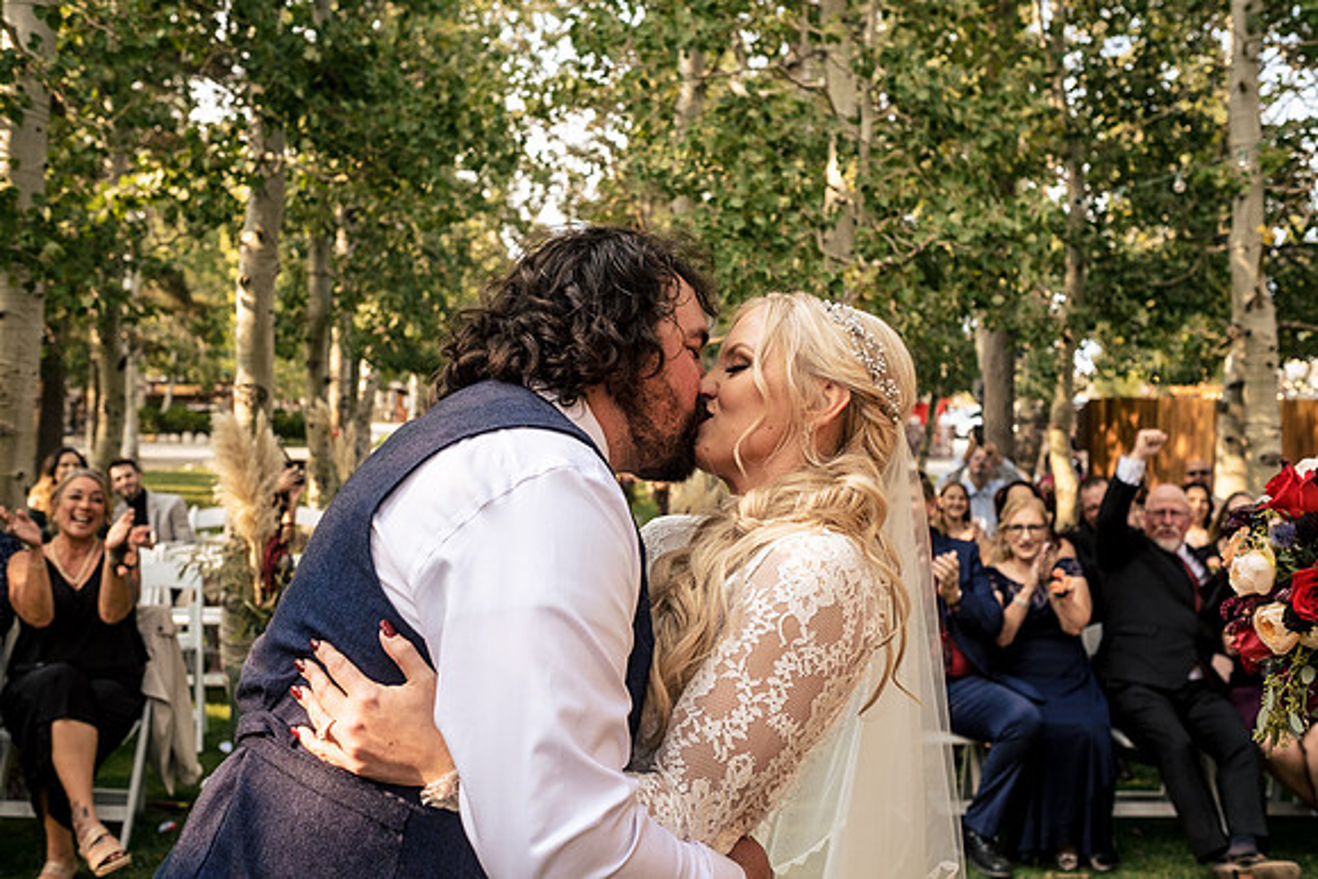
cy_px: 440
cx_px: 659
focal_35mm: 35
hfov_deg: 54.4
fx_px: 1282
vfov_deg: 37.9
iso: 200
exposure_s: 1/800
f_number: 3.6
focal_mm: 23
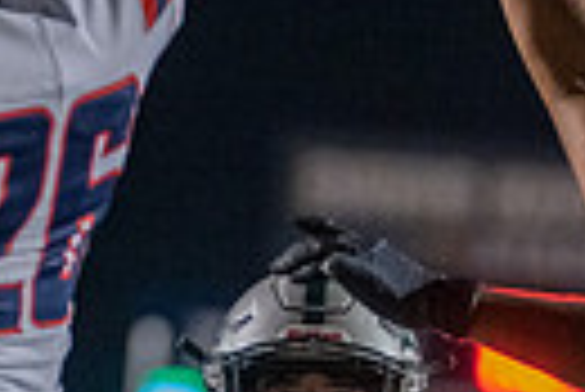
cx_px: 324
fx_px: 11924
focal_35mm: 733
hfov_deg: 2.8
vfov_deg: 1.9
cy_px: 719
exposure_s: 1/1000
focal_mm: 164
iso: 8000
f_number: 2.8
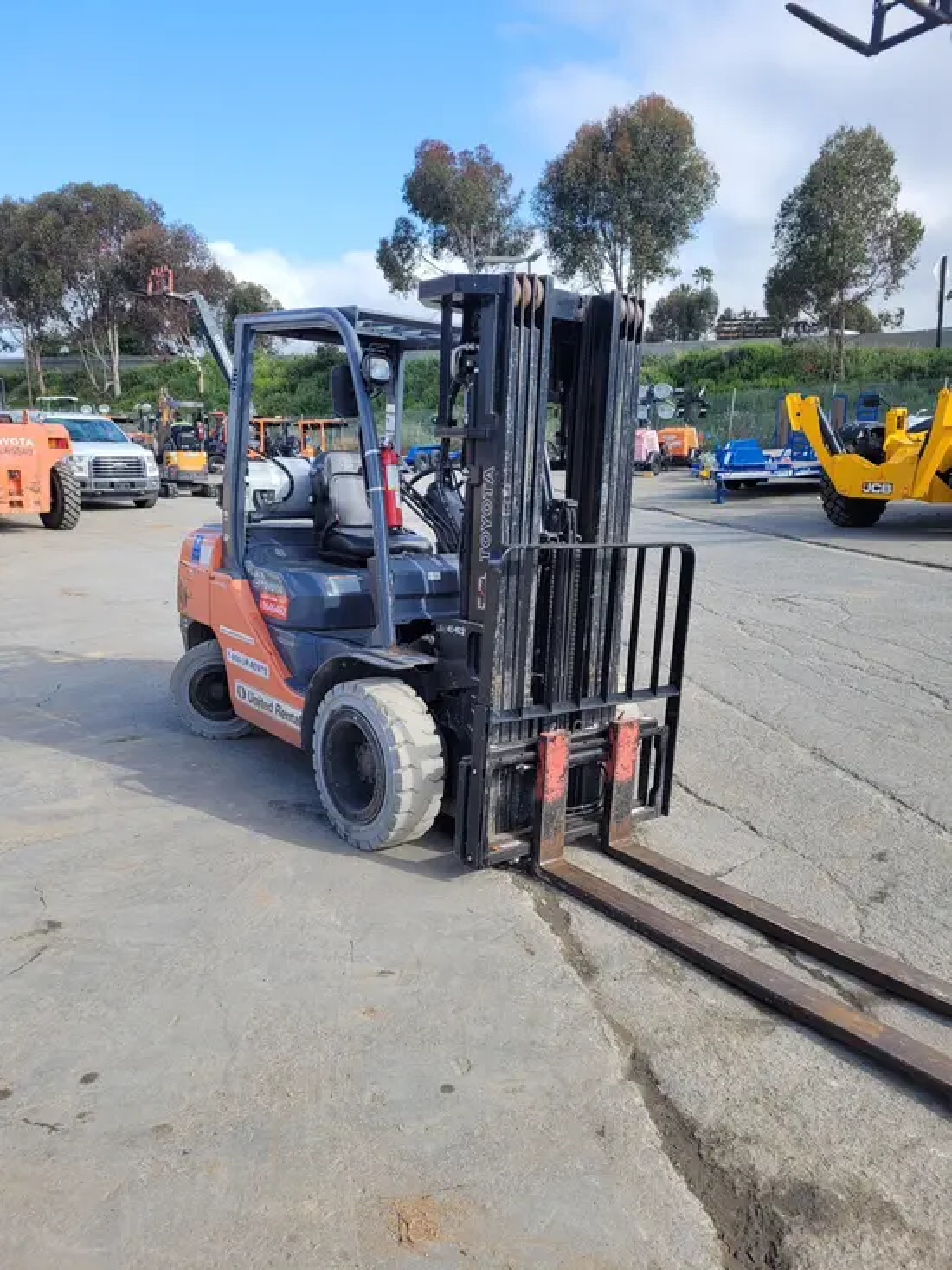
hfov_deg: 53.1
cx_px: 476
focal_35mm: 26
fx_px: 953
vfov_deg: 67.3
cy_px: 635
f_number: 1.8
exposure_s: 1/960
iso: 40
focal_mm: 5.4
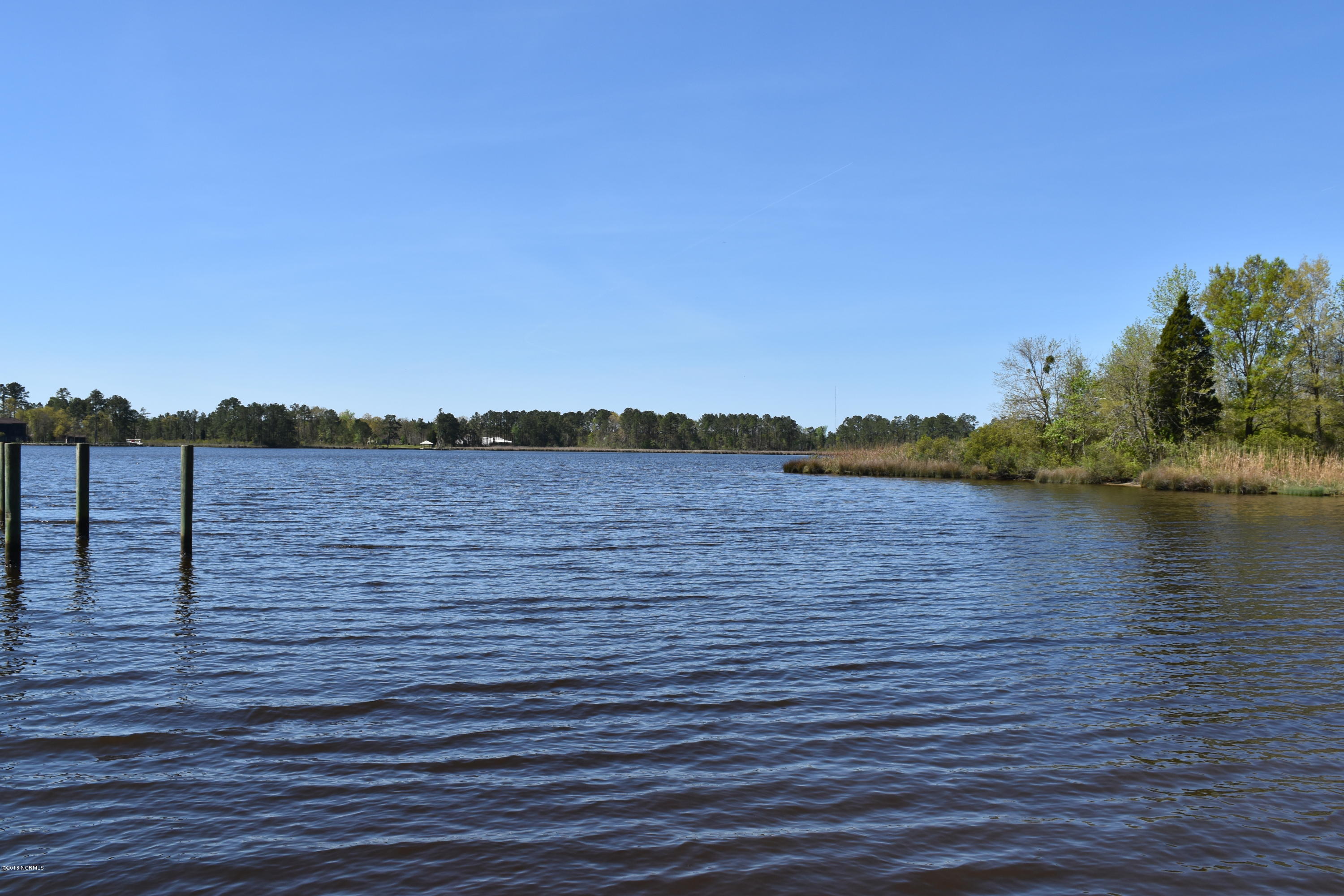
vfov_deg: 43.6
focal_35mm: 30
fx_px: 1120
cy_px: 448
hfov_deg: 61.9
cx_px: 672
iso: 200
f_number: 10
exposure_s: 1/400
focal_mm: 20
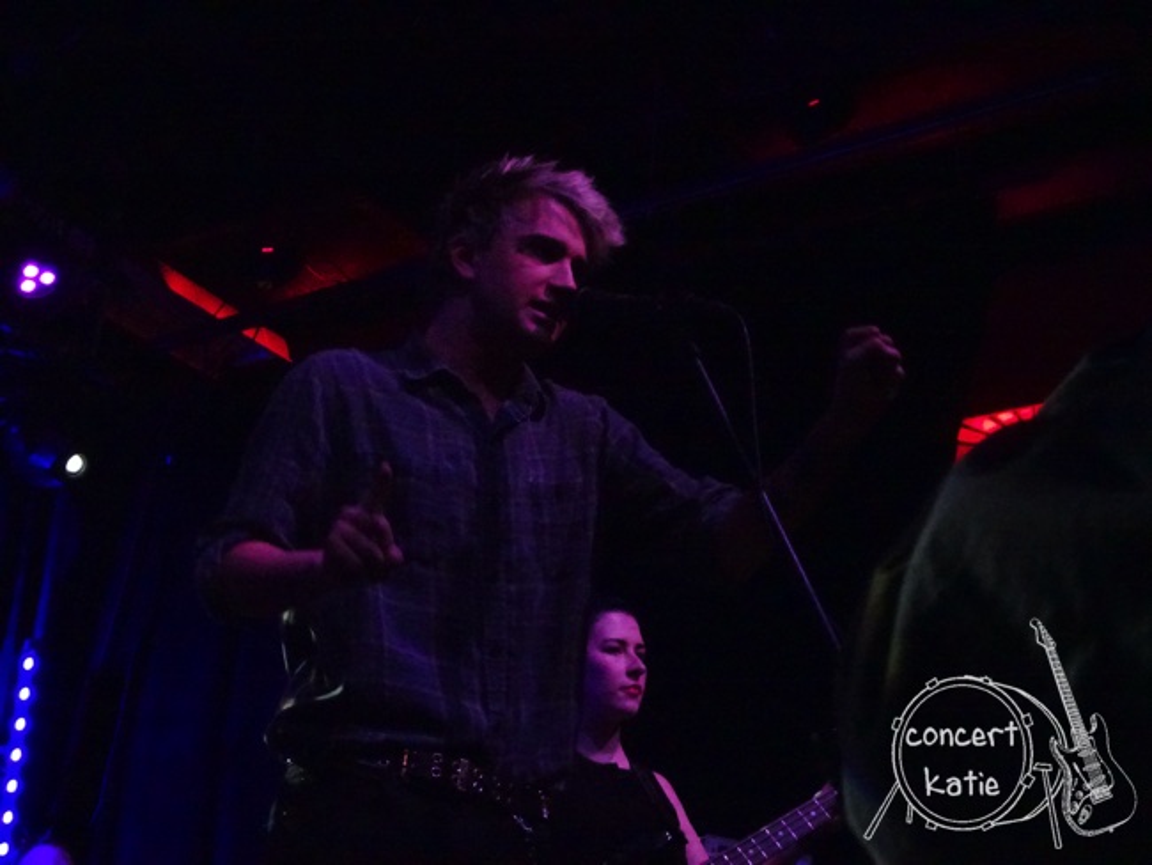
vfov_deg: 22.9
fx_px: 2131
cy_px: 432
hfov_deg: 30.3
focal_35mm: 64
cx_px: 576
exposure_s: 1/60
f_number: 4.5
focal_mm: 10.95
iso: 3200
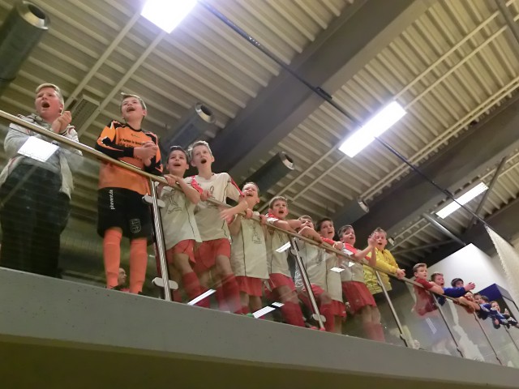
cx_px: 260
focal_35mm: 37
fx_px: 555
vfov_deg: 38.7
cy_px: 194
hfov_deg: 50.1
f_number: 3.9
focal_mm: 6.61
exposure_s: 1/50
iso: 800
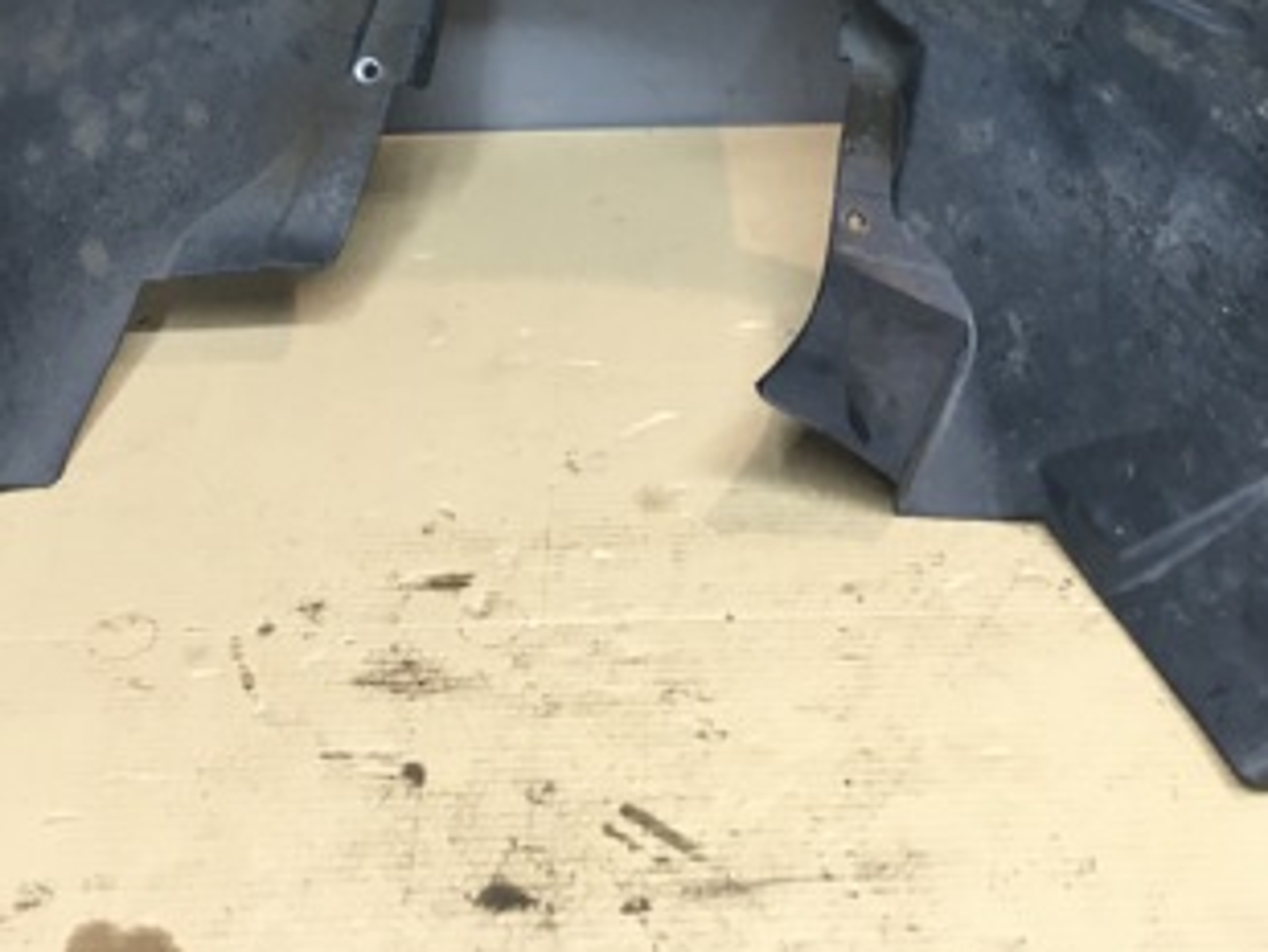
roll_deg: +1.1
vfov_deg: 23.5
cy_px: 23
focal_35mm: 60
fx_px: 2199
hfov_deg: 32.1
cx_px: 718
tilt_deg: -27.6
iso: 100
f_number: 2.2
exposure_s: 1/33
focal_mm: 4.15
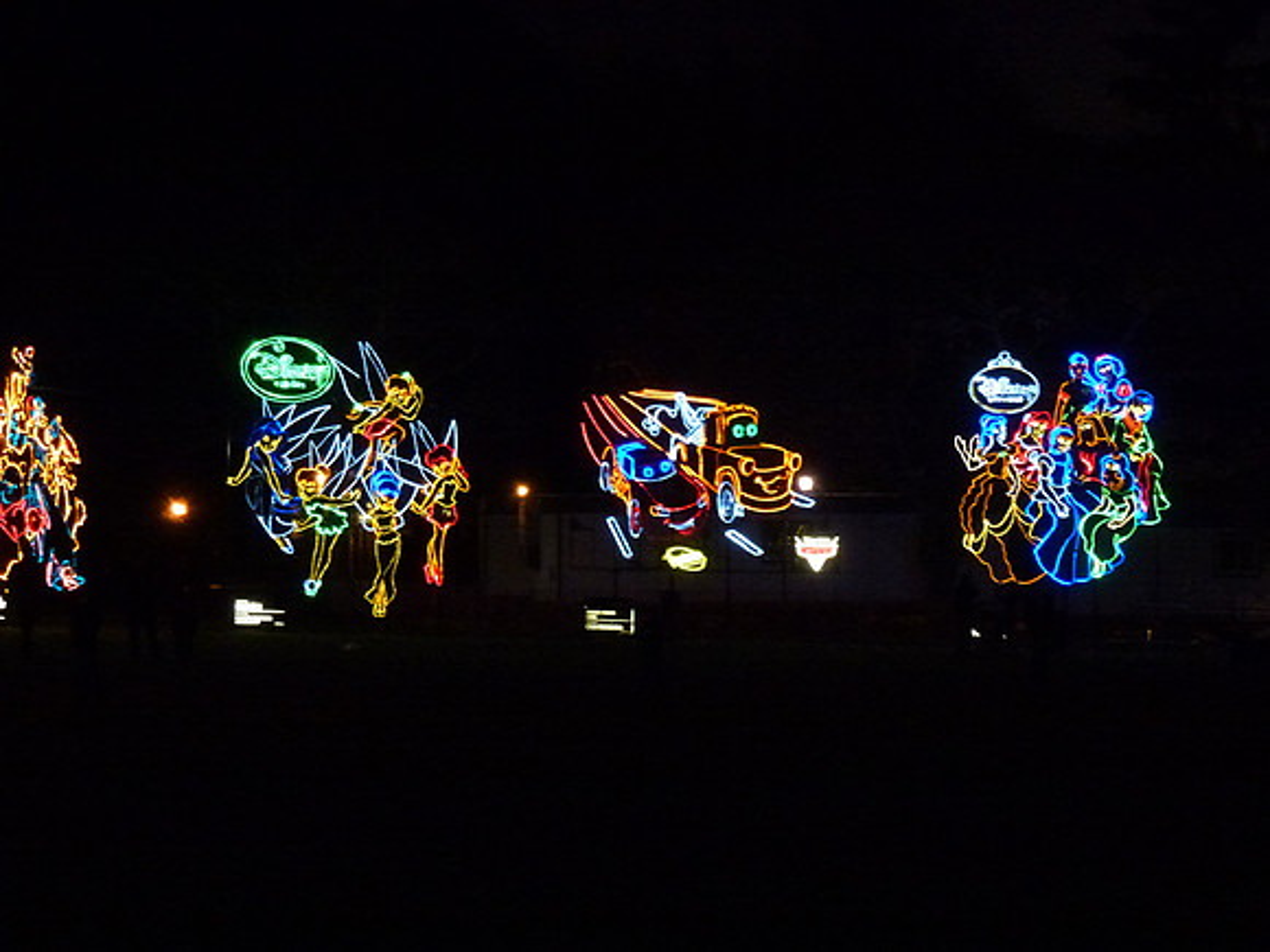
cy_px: 476
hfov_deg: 18.9
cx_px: 635
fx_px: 3816
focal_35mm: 104
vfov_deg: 14.2
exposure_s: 1/8
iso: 1000
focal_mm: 18.7
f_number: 5
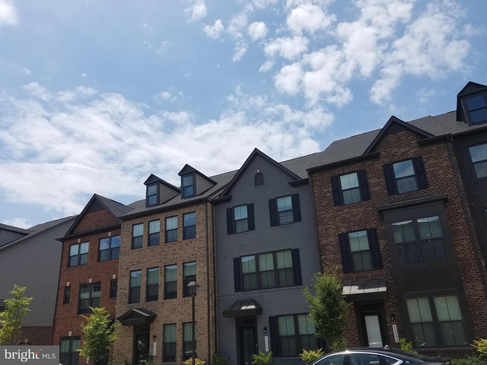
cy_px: 182
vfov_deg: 53.1
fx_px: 366
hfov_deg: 67.3
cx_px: 244
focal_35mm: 26
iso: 50
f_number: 1.7
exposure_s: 1/4192
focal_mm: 4.2
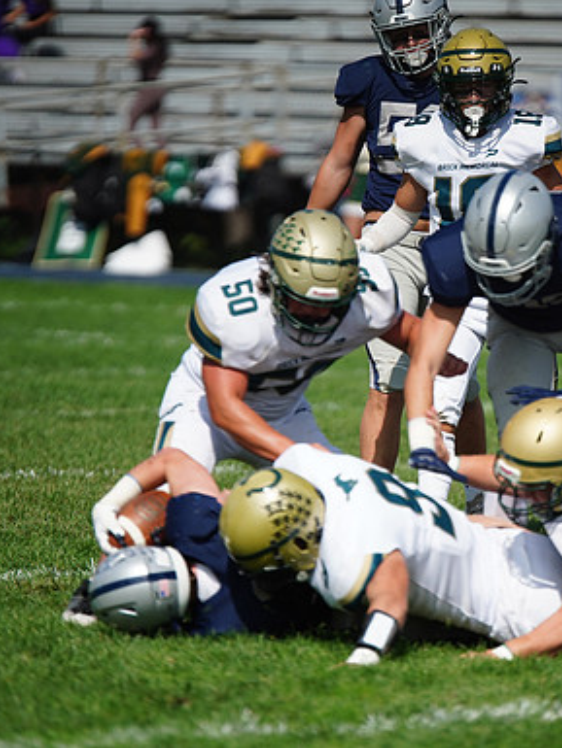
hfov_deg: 3.4
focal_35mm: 435
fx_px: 9411
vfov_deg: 4.6
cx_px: 430
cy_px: 374
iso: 400
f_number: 2.8
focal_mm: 300
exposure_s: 1/8000
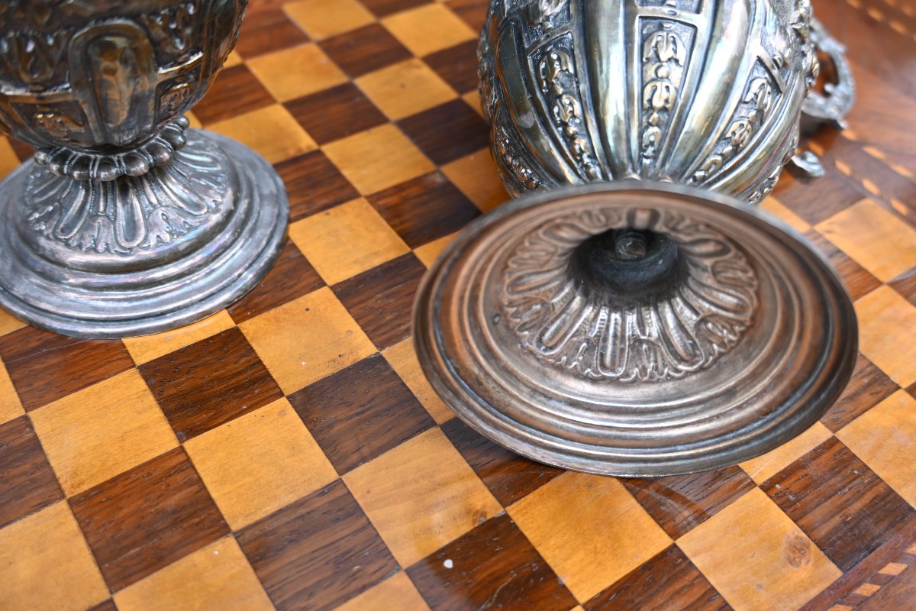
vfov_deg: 36.2
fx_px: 935
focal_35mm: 37
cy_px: 306
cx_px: 458
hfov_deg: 52.2
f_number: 3.8
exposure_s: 1/40
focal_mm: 24.5
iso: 220
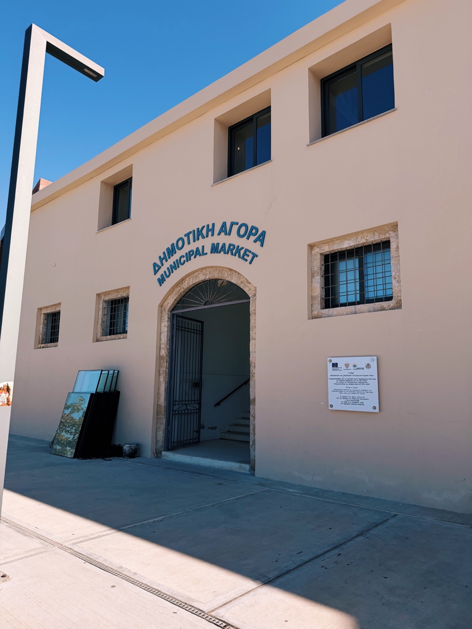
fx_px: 436
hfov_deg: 56.8
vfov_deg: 71.6
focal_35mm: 24
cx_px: 236
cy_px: 314
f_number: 1.78
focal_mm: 6.76
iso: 100
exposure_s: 1/7353
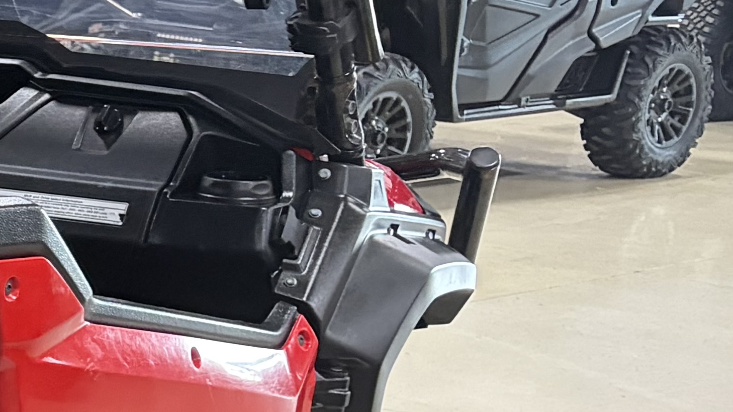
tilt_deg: -15.3
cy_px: 453
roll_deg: +0.1
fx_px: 2157
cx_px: -516
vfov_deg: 10.8
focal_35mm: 111
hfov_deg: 16.6
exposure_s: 1/60
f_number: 1.6
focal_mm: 5.96
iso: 250
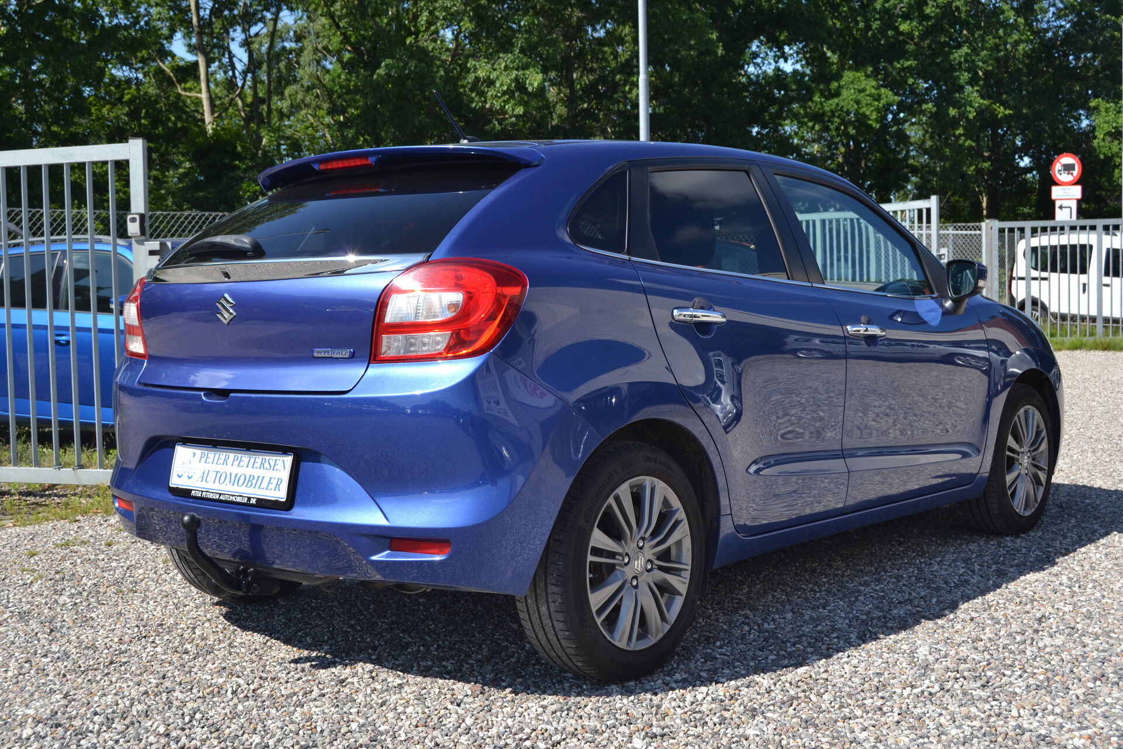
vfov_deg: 31.9
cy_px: 374
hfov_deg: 46.4
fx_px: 1310
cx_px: 562
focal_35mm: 42
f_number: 8
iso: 100
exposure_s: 1/250
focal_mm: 28
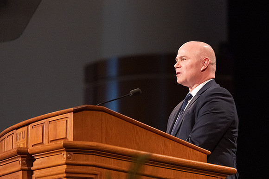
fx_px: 1776
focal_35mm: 238
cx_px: 150
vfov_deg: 5.8
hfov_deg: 8.7
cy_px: 72
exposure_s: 1/250
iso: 2500
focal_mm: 170
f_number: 3.5
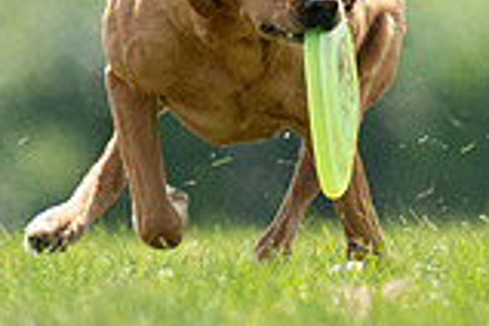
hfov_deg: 0.9
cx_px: 145
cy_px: -128
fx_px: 29637
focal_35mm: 2182
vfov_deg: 0.6
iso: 2500
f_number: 6.3
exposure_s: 1/4000
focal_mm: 600
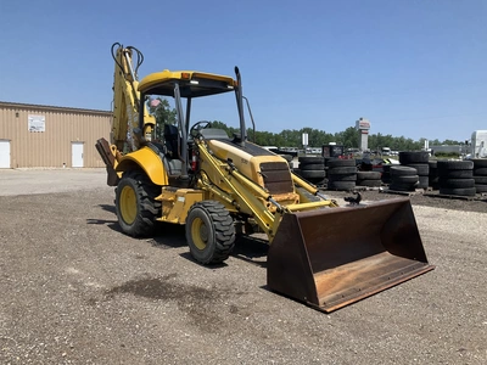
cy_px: 182
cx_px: 244
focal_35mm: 29
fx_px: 408
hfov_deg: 61.7
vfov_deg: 48.2
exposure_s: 1/1786
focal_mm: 3
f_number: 1.8
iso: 25
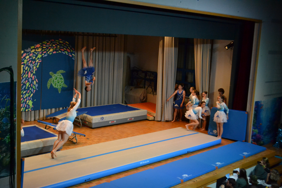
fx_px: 352
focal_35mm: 45
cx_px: 141
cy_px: 94
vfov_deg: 29.9
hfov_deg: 43.6
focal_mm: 30
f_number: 4.5
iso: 2800
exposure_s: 1/500
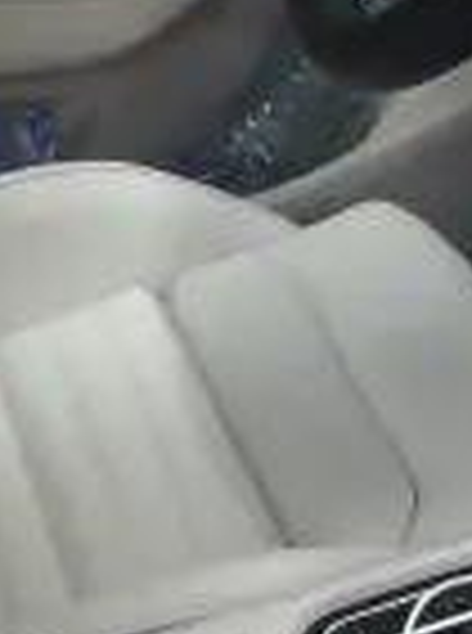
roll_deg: -0.4
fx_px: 3013
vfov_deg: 12.0
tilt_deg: -28.7
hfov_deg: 8.9
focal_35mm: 165
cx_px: -27
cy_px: 517
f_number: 2.2
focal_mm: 4.15
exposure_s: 1/128
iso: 32
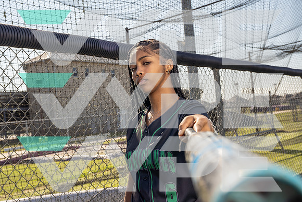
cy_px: 101
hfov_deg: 41.1
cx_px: 151
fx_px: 403
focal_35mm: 48
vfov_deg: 28.1
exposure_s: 1/250
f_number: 8
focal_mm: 48
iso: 125
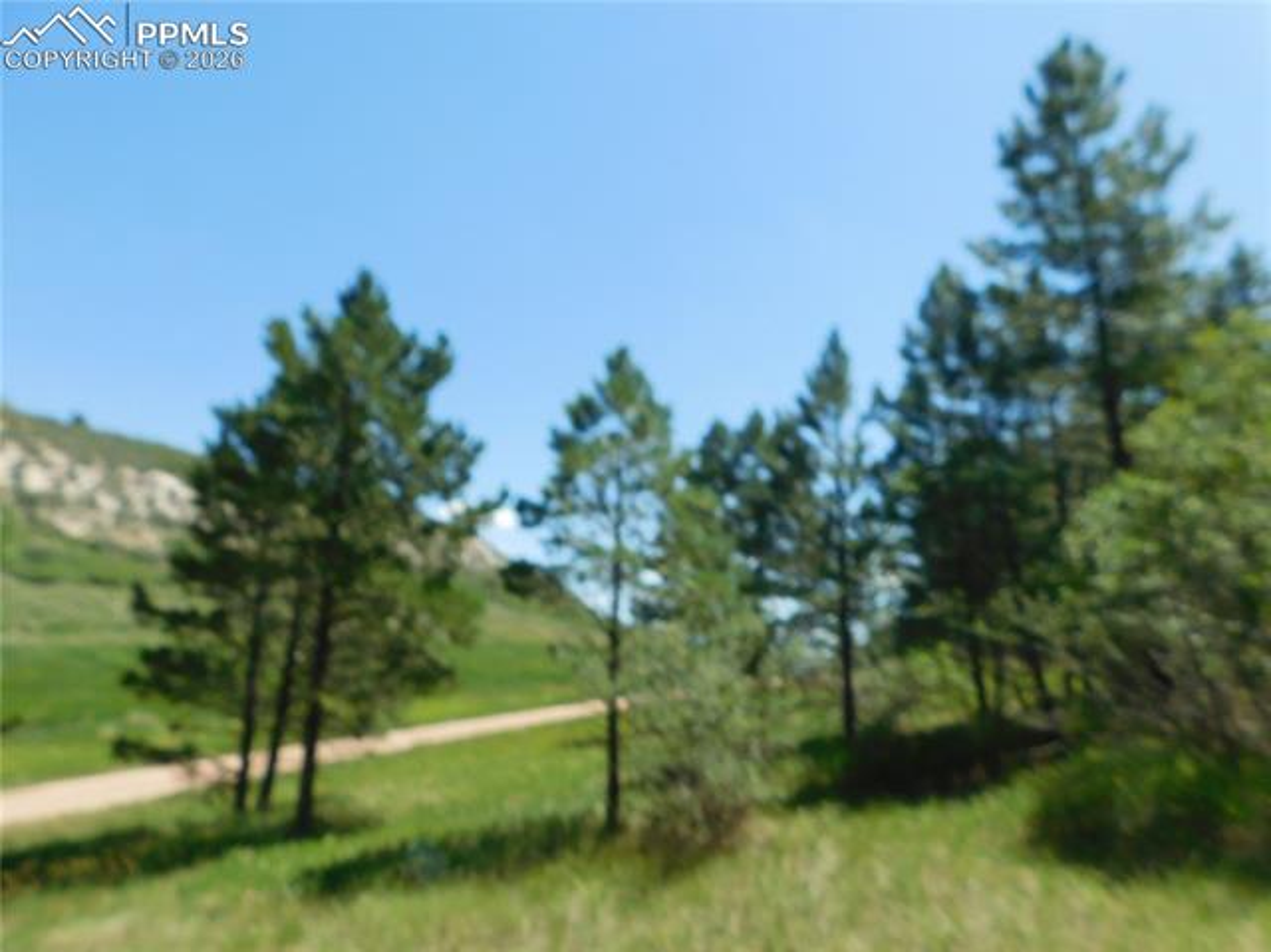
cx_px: 636
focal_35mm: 23
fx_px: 844
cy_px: 476
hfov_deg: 74.0
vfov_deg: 58.8
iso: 125
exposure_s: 1/1000
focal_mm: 4
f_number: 3
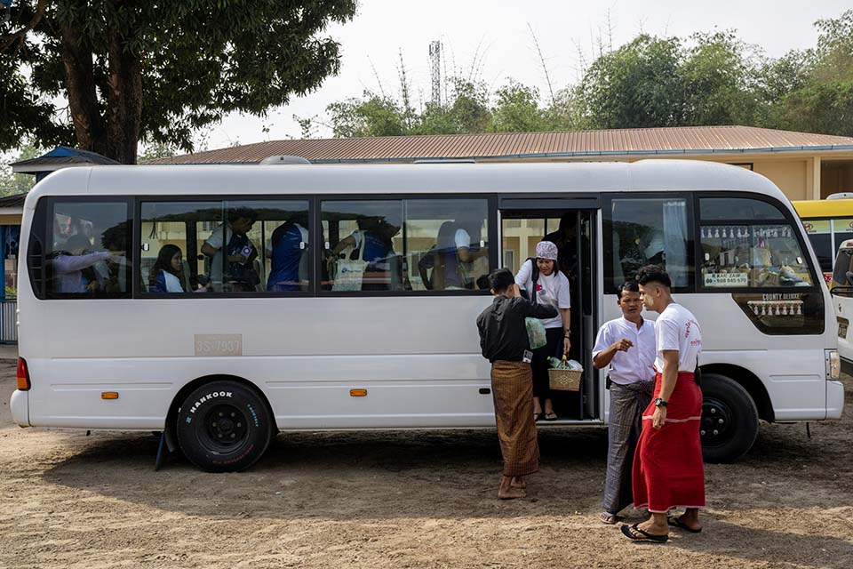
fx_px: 877
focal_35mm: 37
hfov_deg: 51.9
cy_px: 284
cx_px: 426
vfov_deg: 35.9
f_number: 8
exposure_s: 1/320
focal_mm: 37
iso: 360
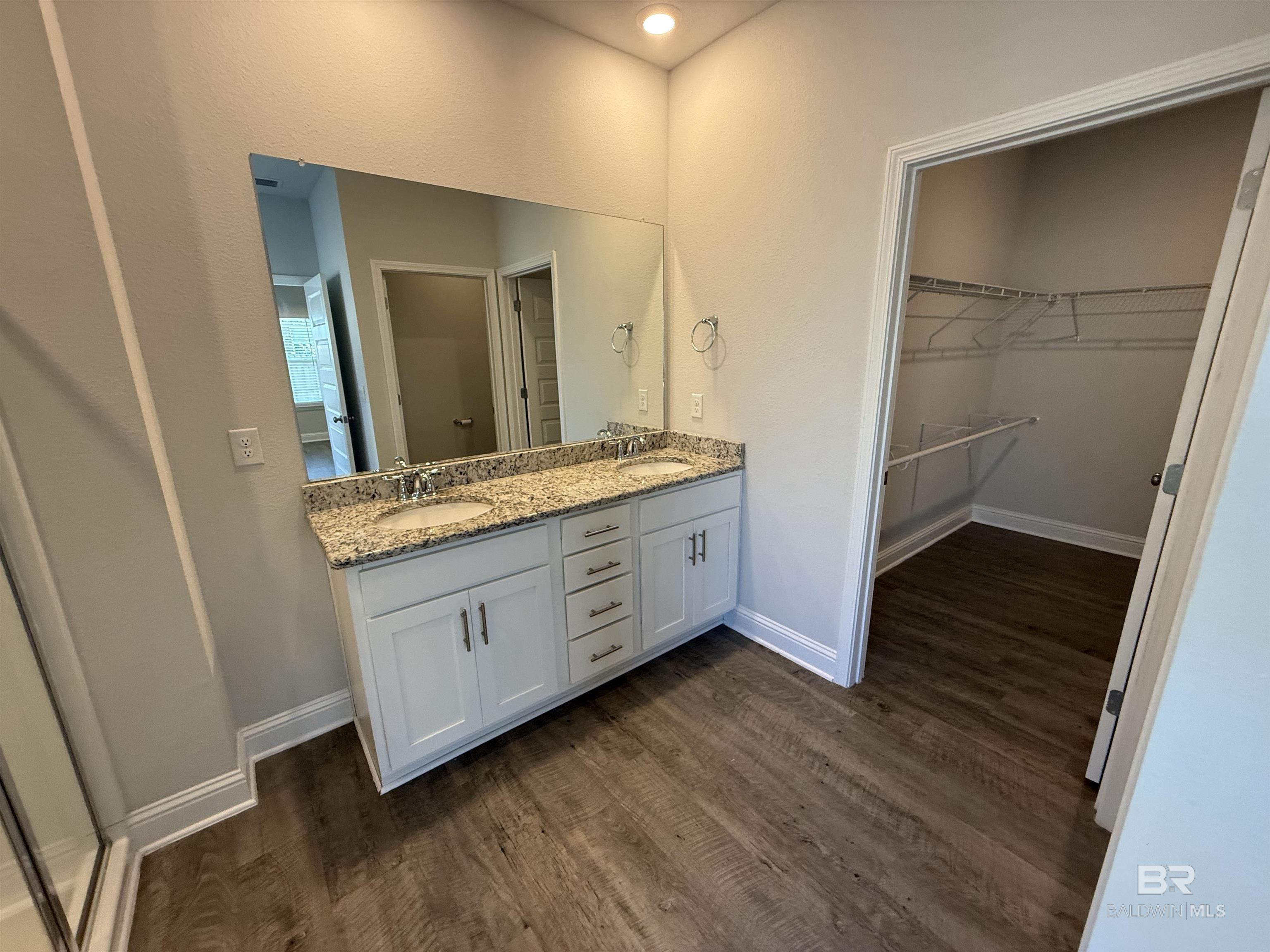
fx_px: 514
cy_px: 476
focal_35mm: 14
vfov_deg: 85.7
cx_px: 635
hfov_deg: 102.1
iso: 250
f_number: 2.2
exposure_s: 1/120
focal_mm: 2.22
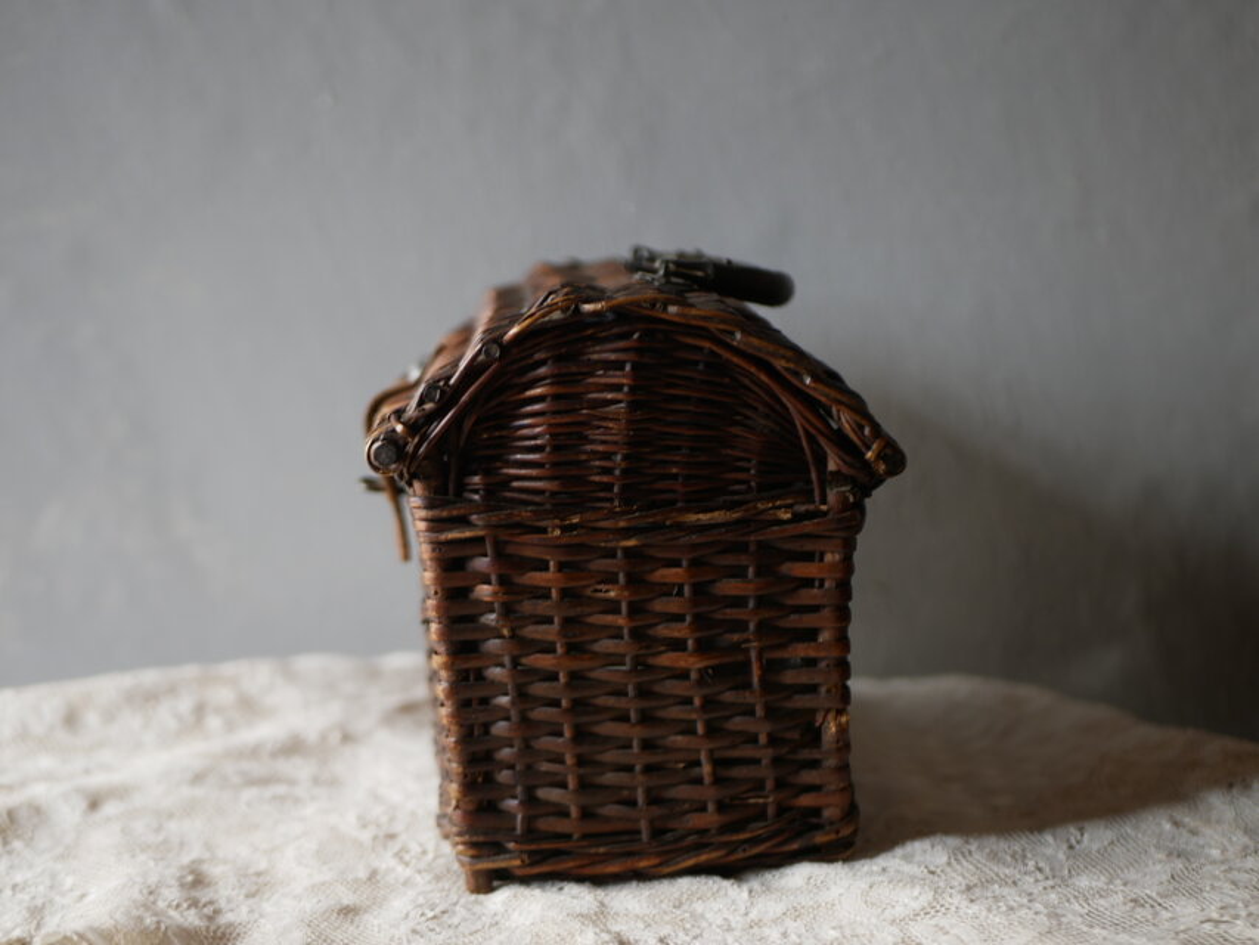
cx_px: 630
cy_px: 472
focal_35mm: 50
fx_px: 1819
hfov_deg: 38.2
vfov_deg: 29.1
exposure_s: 1/125
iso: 200
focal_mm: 25
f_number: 2
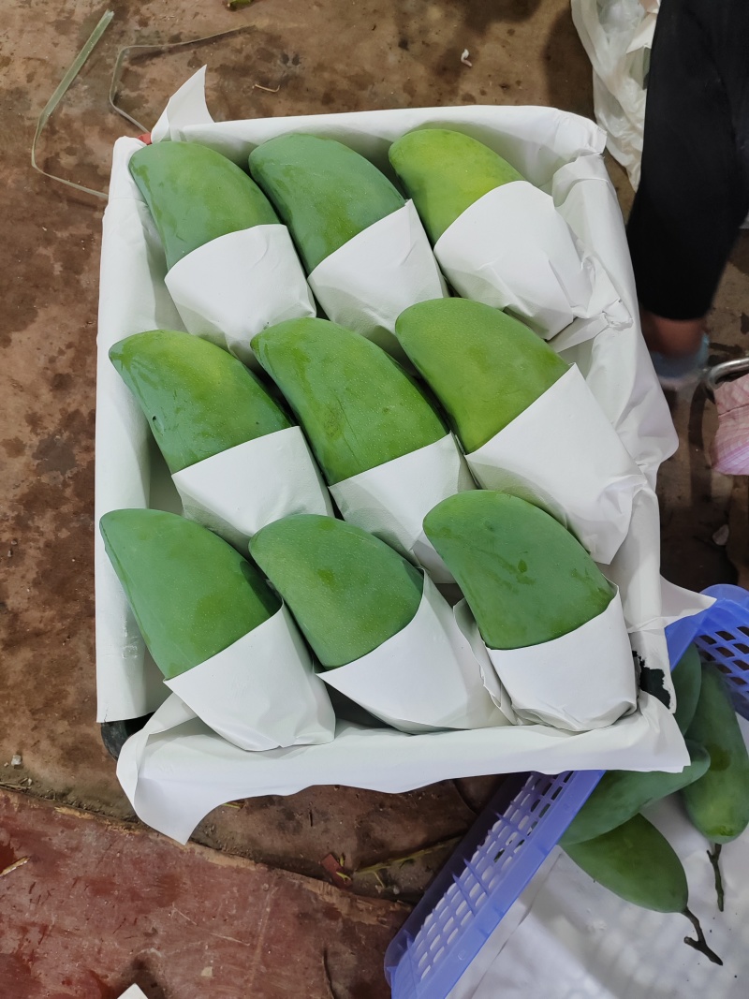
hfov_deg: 51.3
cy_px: 500
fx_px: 779
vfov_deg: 65.3
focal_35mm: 27
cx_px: 374
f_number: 1.9
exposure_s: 1/50
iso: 800
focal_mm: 5.52
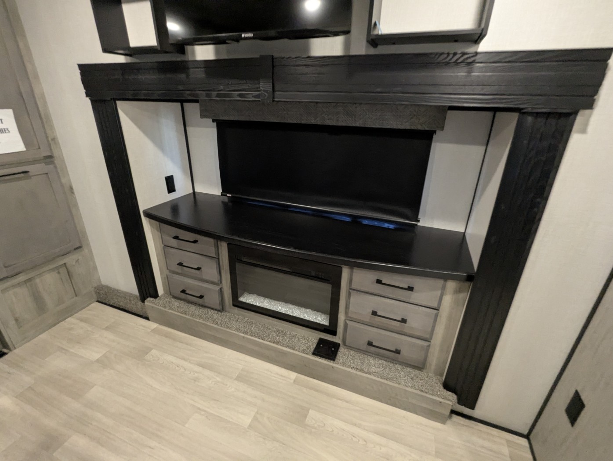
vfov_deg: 78.2
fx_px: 284
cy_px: 230
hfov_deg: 94.4
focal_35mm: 16
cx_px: 306
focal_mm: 2.35
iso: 524
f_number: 2.2
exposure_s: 1/31.4
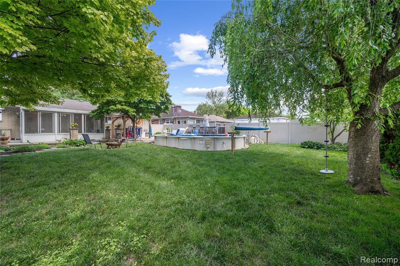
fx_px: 144
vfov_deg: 85.4
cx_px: 200
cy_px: 133
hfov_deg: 108.3
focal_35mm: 13
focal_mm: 13
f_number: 8
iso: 250
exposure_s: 1/40
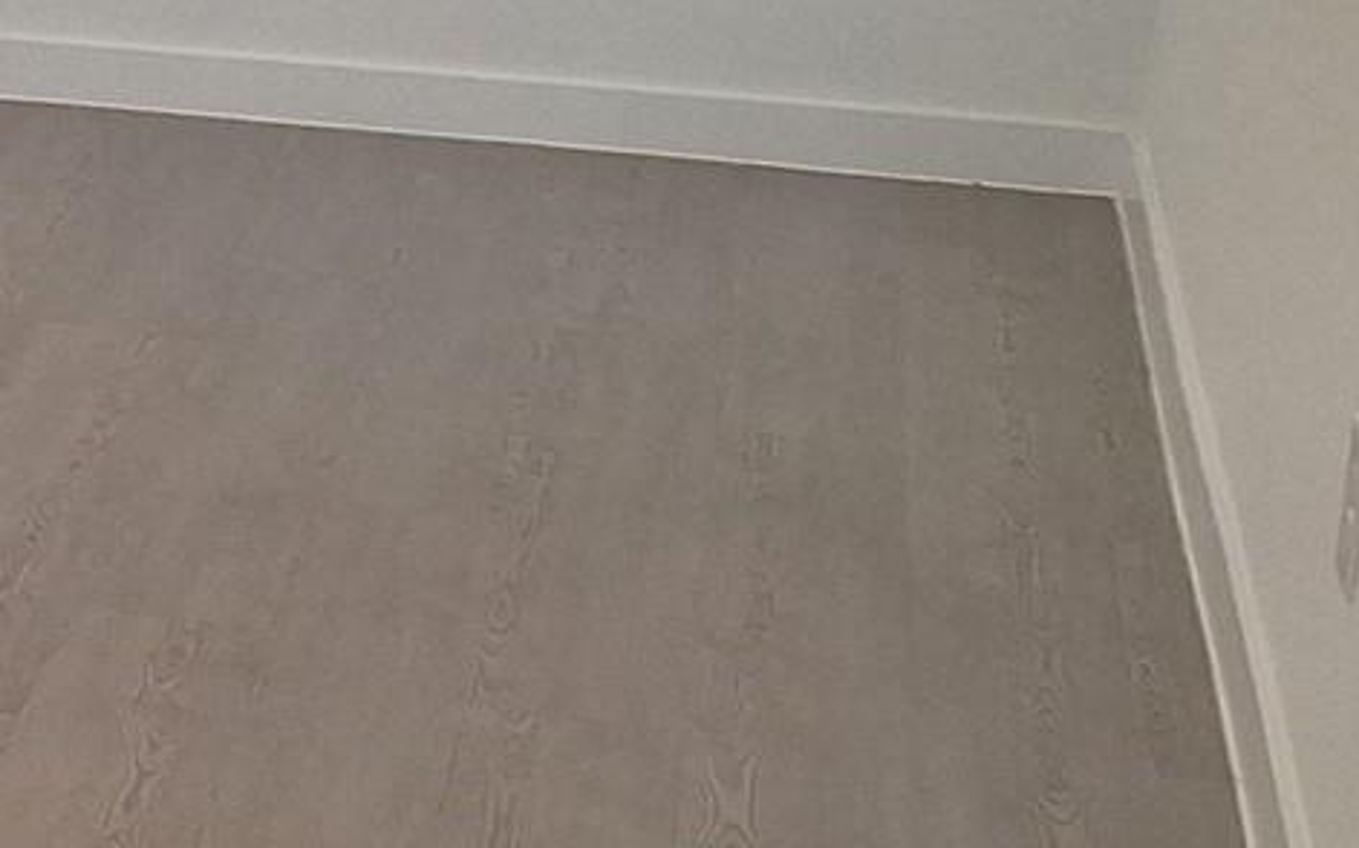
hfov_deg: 15.7
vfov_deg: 12.2
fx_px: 3925
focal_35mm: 106
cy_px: -6
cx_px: -1316
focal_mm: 5.54
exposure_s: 1/100
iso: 64
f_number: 1.8
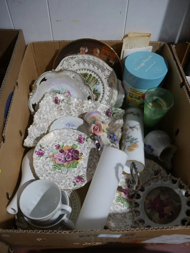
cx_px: 95
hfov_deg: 46.8
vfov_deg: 60.0
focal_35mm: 30
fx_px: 220
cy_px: 126
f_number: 3.6
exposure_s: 1/60
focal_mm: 15
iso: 400
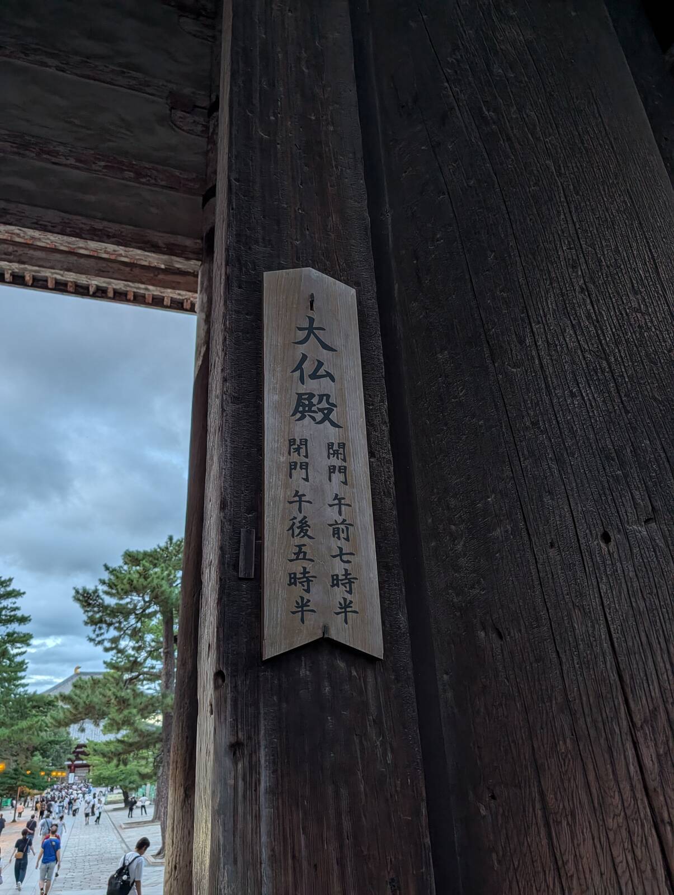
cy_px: 448
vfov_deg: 71.5
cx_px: 337
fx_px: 621
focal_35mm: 24
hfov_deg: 56.9
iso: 206
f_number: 1.68
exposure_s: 1/522
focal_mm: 6.9
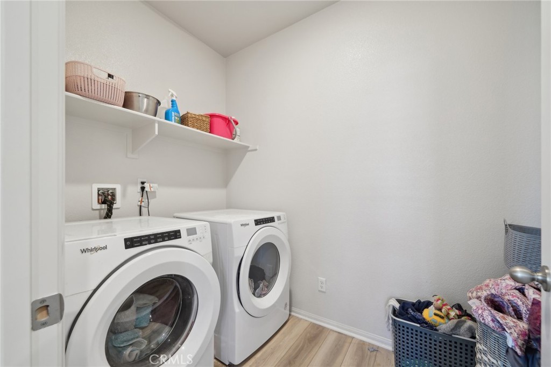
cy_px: 184
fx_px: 199
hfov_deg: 108.3
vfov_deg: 85.4
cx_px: 276
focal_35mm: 13
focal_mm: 13
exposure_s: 1/6
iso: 400
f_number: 8
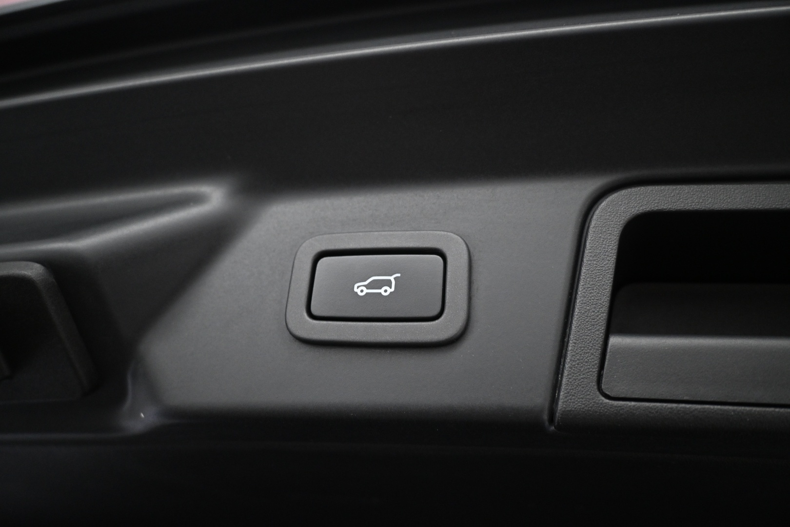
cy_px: 264
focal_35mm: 26
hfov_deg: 68.9
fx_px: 576
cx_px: 395
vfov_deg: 49.1
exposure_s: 1/125
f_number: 3.5
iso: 2000
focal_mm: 17.5
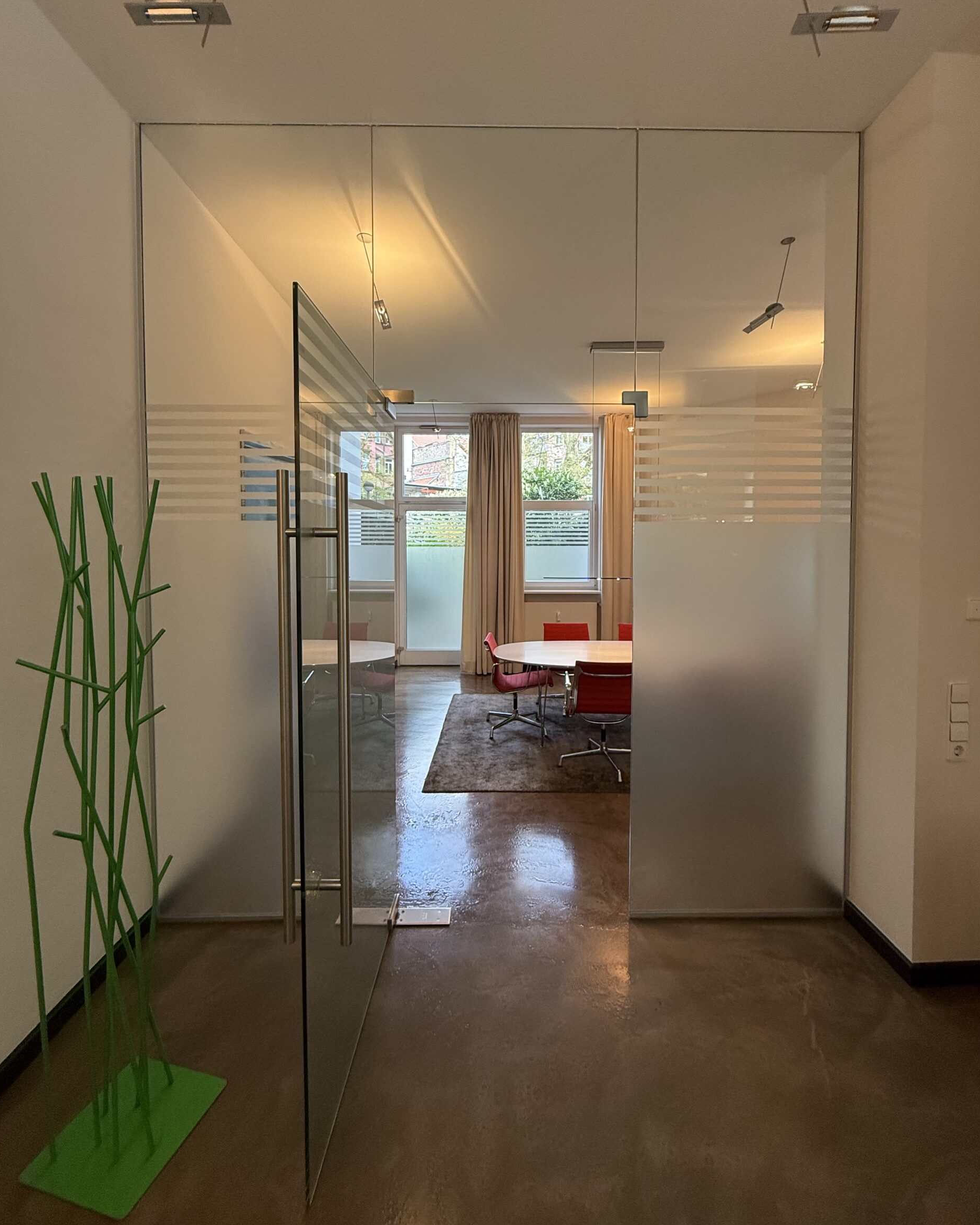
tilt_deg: -2.2
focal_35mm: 15
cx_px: 499
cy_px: 571
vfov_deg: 96.6
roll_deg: -0.5
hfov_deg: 84.0
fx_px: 544
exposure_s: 1/100
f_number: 2.2
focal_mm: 2.22
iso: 200
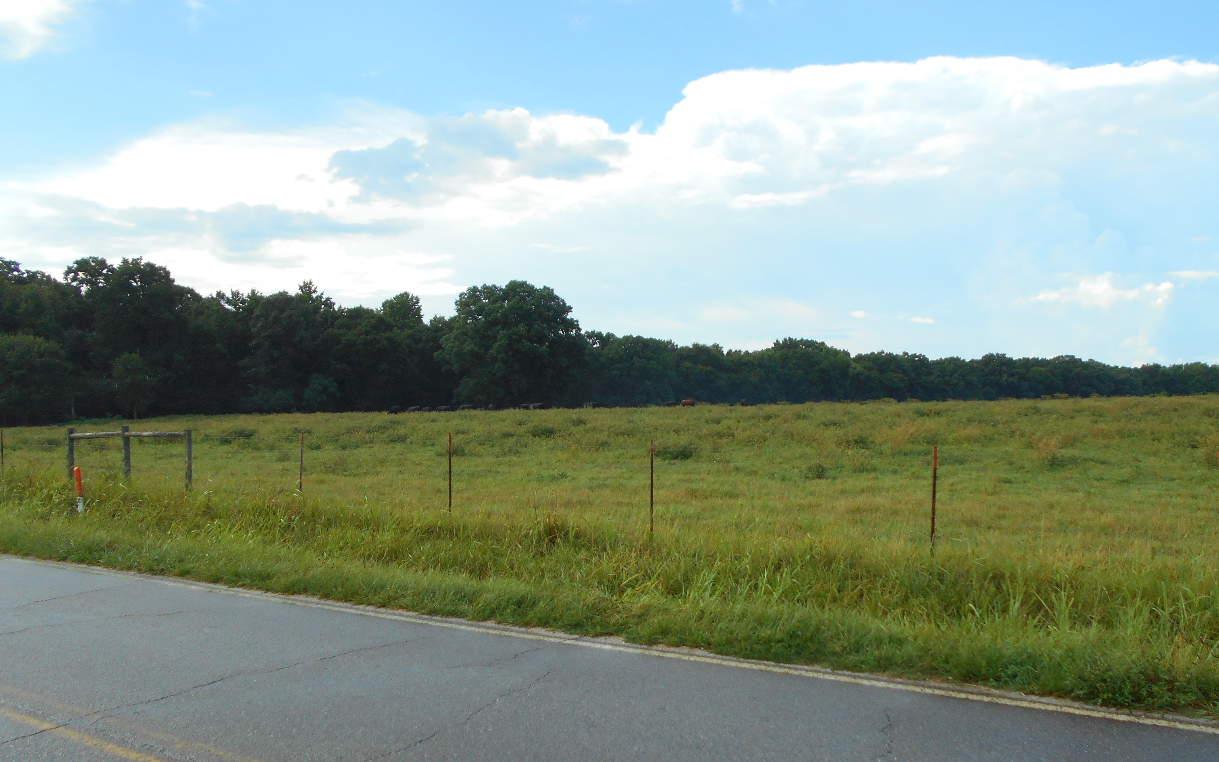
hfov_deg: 66.5
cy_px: 424
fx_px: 930
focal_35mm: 28
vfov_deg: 44.5
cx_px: 607
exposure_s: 1/500
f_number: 3.2
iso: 80
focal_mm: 4.6
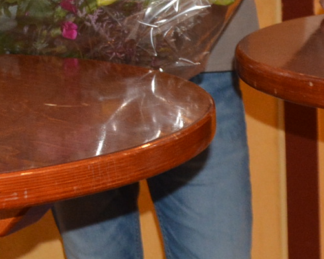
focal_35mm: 151
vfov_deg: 10.0
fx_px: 1449
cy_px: -101
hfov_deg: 12.2
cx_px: -157
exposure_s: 1/60
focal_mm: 18
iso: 800
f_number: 3.5
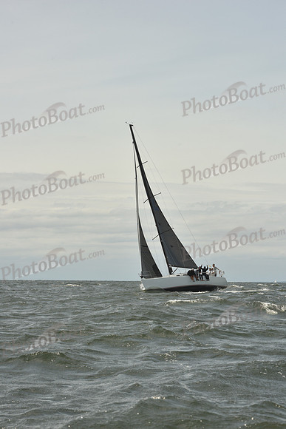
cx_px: 143
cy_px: 214
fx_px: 1131
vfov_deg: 21.5
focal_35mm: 95
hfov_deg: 14.4
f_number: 11
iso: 250
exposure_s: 1/800
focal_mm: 95
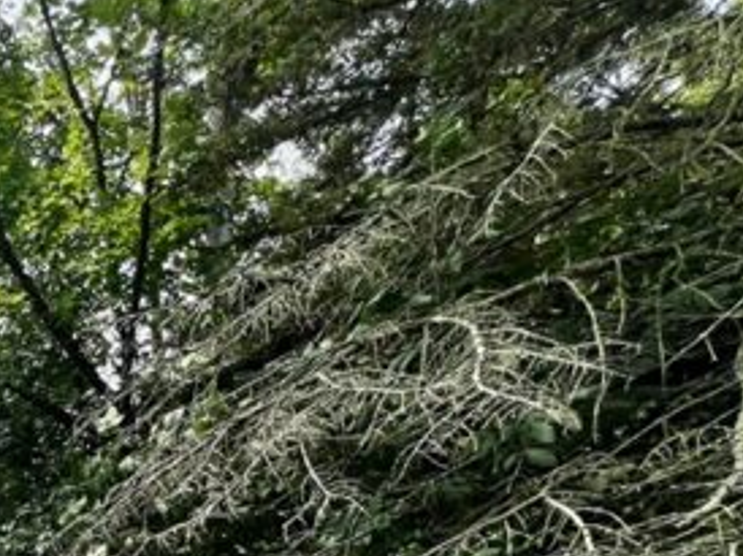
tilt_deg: -1.0
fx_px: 815
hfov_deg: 30.5
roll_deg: +0.1
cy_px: 700
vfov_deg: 30.6
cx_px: -336
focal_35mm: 38
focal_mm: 1.57
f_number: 1.8
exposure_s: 1/626
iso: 32
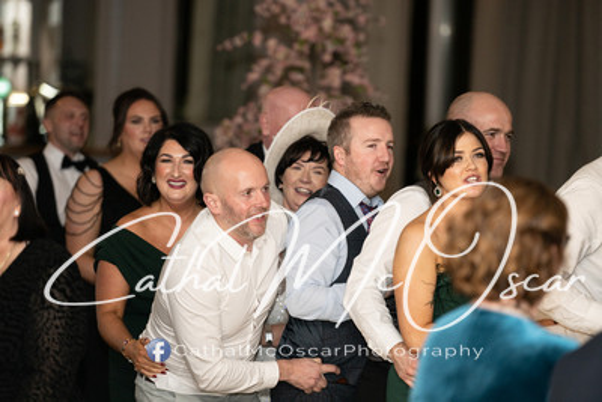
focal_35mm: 175
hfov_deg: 11.7
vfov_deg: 7.9
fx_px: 2927
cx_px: 301
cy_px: 201
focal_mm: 175
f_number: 2.8
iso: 400
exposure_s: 1/200
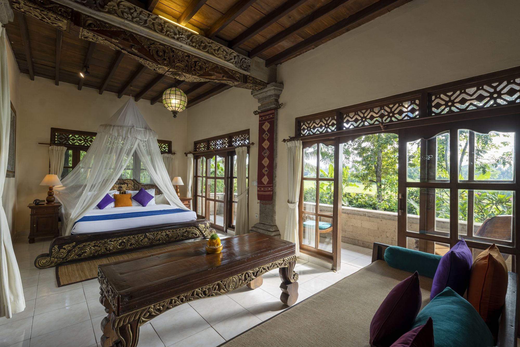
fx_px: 231
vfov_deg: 73.7
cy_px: 174
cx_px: 260
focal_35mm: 16
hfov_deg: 96.7
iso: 100
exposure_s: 1/30
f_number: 8
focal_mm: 16
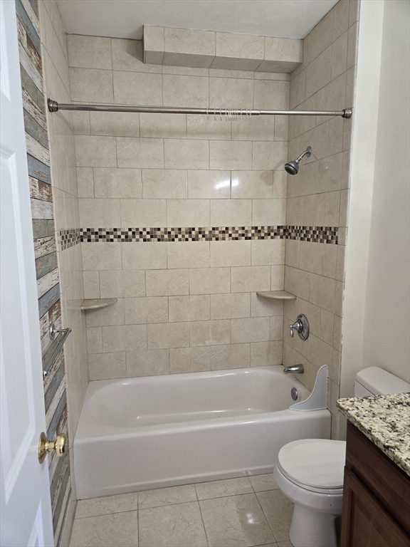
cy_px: 274
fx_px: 363
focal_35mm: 23
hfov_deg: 58.9
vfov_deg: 73.9
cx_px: 205
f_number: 1.8
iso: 160
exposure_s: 1/120
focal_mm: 5.4
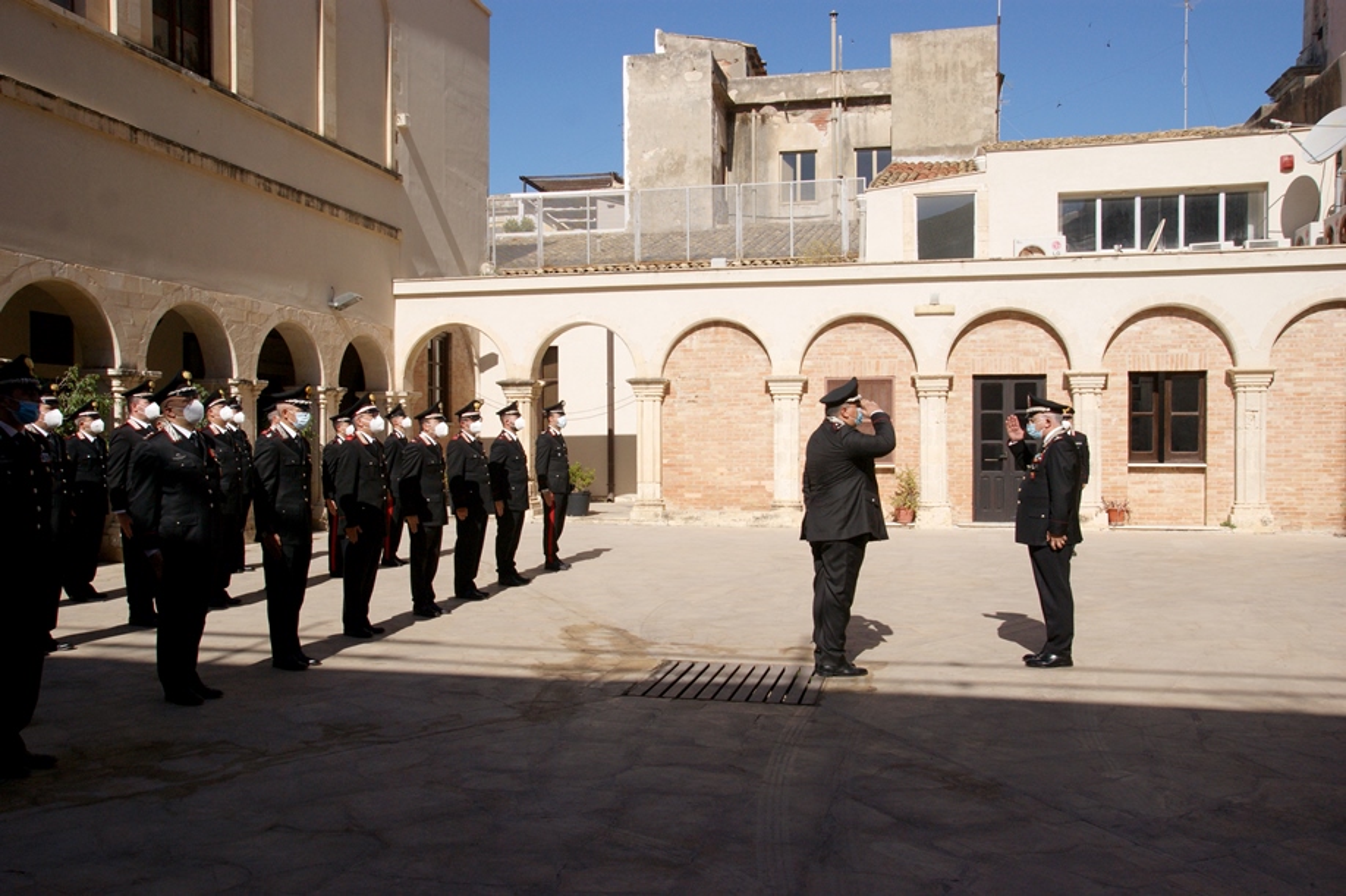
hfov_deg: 62.0
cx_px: 673
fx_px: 1121
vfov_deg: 43.6
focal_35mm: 30
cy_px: 448
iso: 200
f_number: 8
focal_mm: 20
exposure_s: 1/800
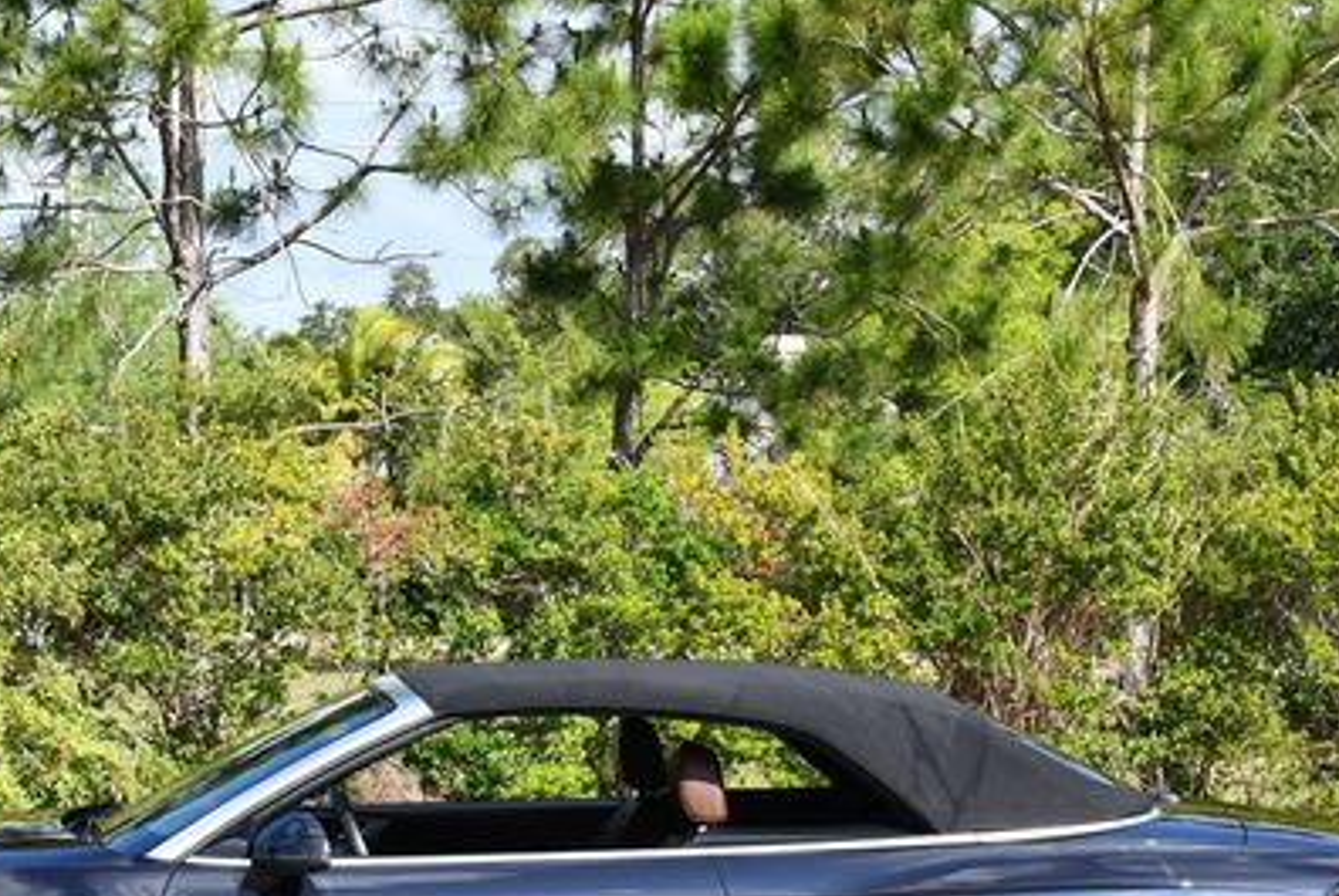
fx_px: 3612
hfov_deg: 21.0
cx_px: 544
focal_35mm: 97
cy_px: 713
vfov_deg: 14.1
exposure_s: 1/250
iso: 200
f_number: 8
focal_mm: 30
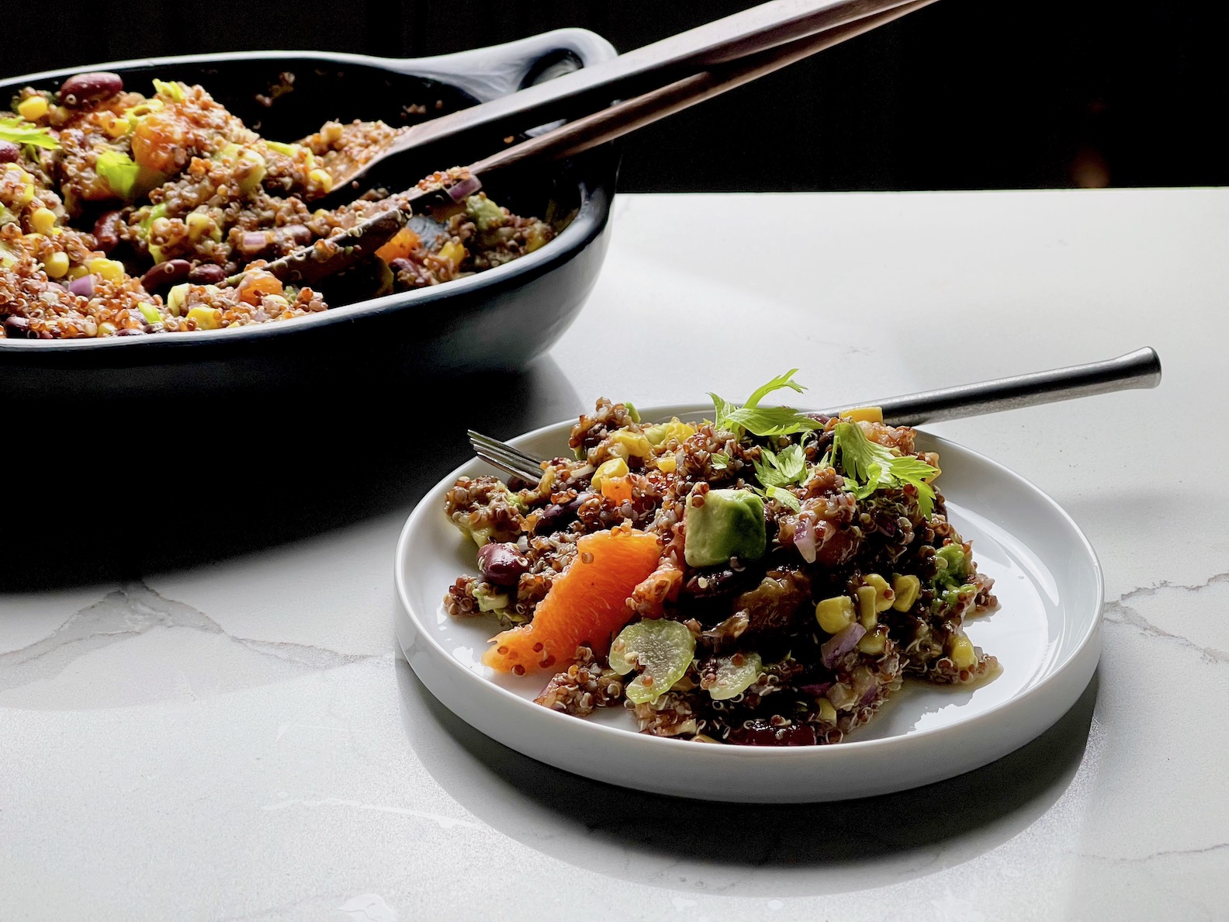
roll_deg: -0.3
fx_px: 2272
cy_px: 461
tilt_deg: -26.9
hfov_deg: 30.3
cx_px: 614
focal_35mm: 64
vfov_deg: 22.9
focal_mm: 7.5
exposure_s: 1/120
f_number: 2.2
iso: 100
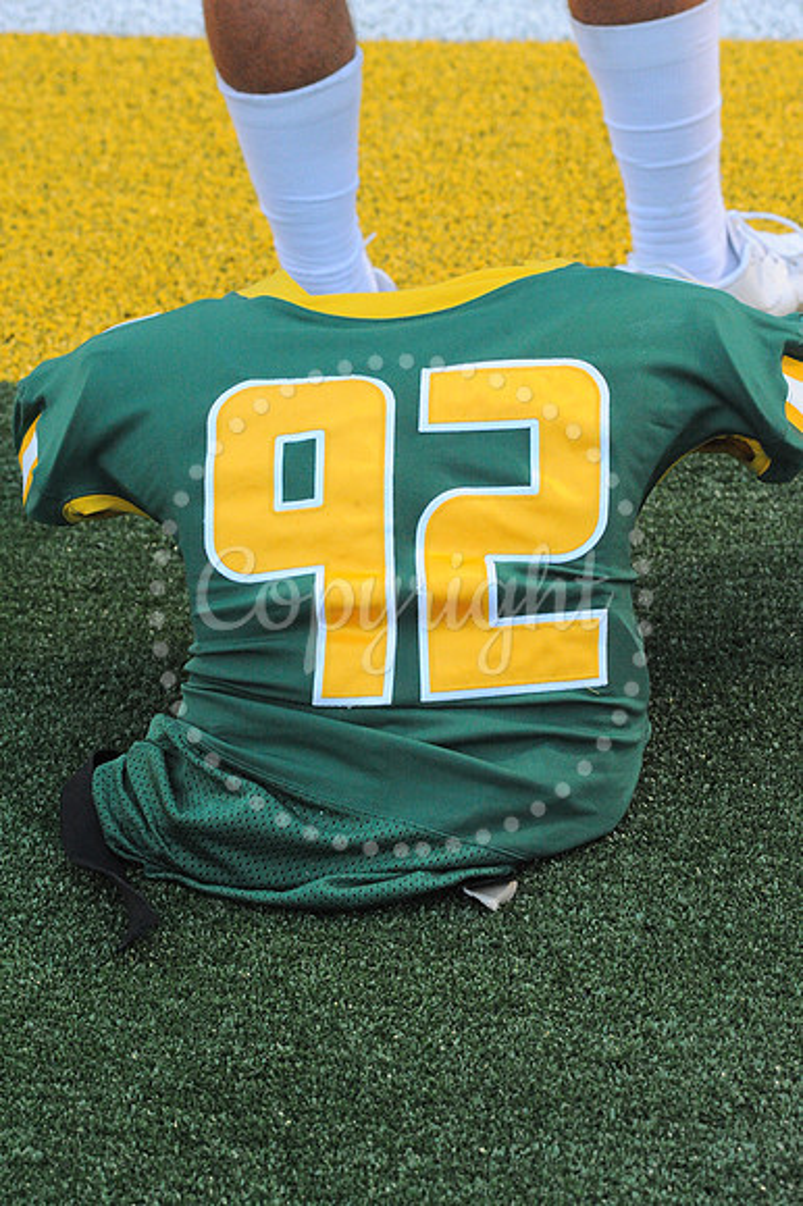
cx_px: 402
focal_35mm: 125
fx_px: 4187
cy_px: 603
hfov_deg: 11.0
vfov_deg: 16.4
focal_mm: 125
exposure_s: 1/160
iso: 6400
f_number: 10
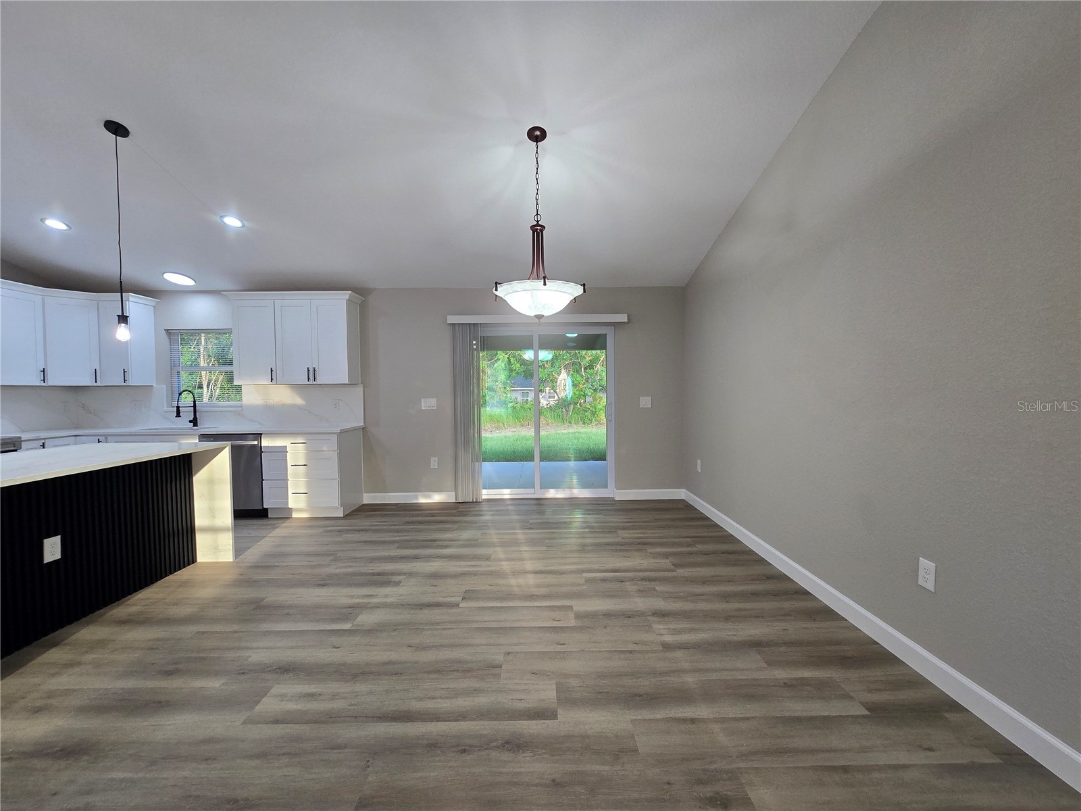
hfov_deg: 106.2
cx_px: 540
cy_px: 406
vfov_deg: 89.9
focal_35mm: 13
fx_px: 406
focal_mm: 2.2
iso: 80
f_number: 2.2
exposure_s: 1/60
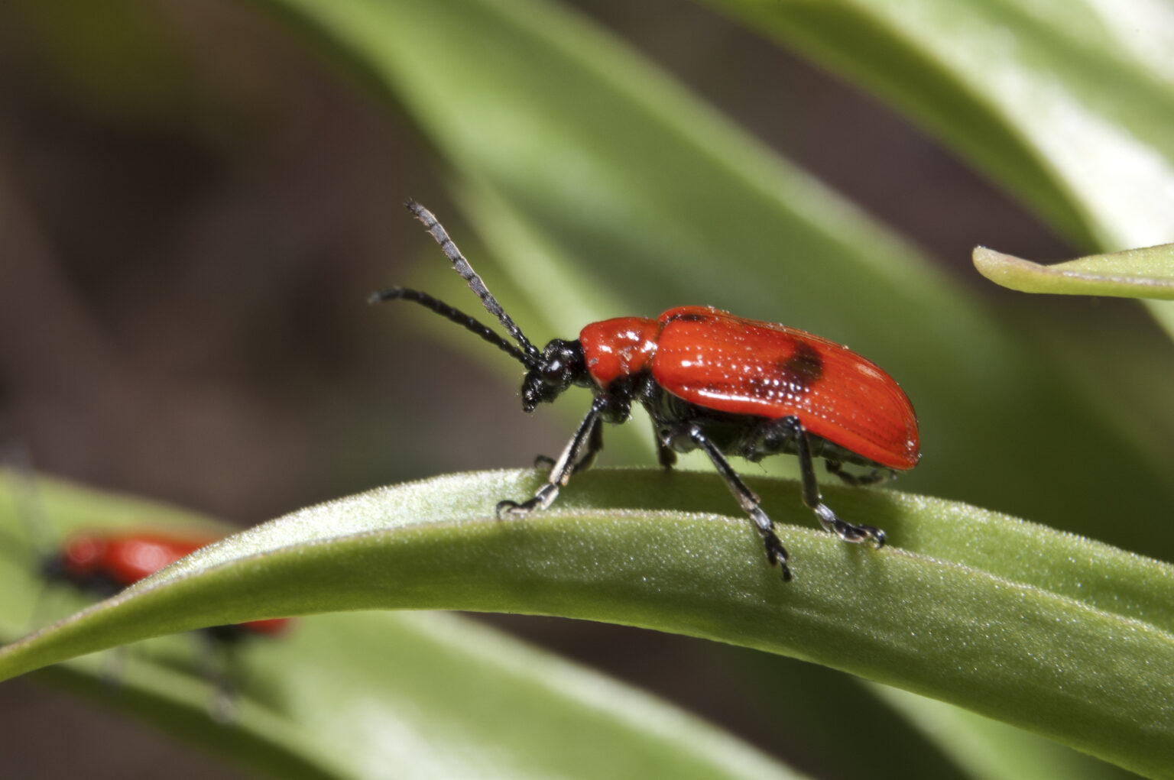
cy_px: 390
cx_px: 587
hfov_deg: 24.6
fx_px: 2688
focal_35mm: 82
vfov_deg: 16.5
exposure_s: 1/125
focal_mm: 55
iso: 200
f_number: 11
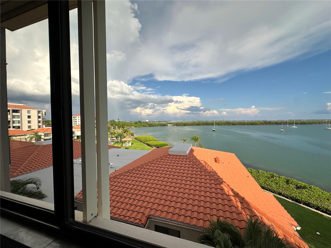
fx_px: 134
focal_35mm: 14
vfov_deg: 85.7
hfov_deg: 102.1
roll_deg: +0.4
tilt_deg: -0.8
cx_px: 166
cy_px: 124
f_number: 2.2
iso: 40
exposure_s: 1/1304
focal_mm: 2.22
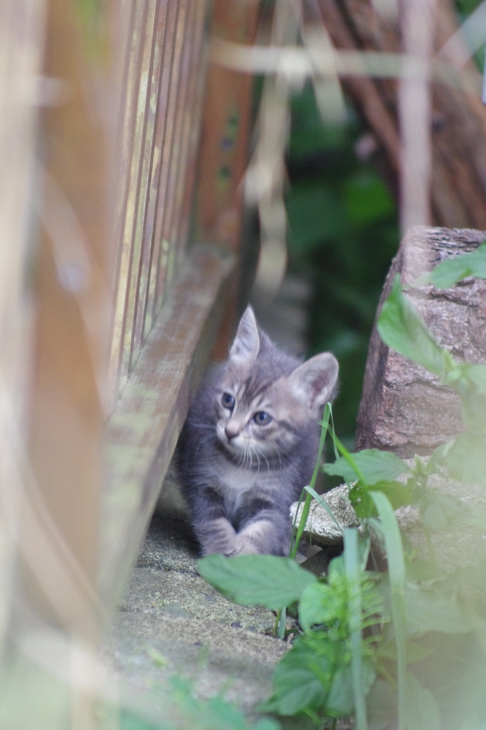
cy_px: 365
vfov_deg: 6.9
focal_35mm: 300
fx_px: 6075
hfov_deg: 4.6
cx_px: 243
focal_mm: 200
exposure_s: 1/125
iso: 3200
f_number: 5.6
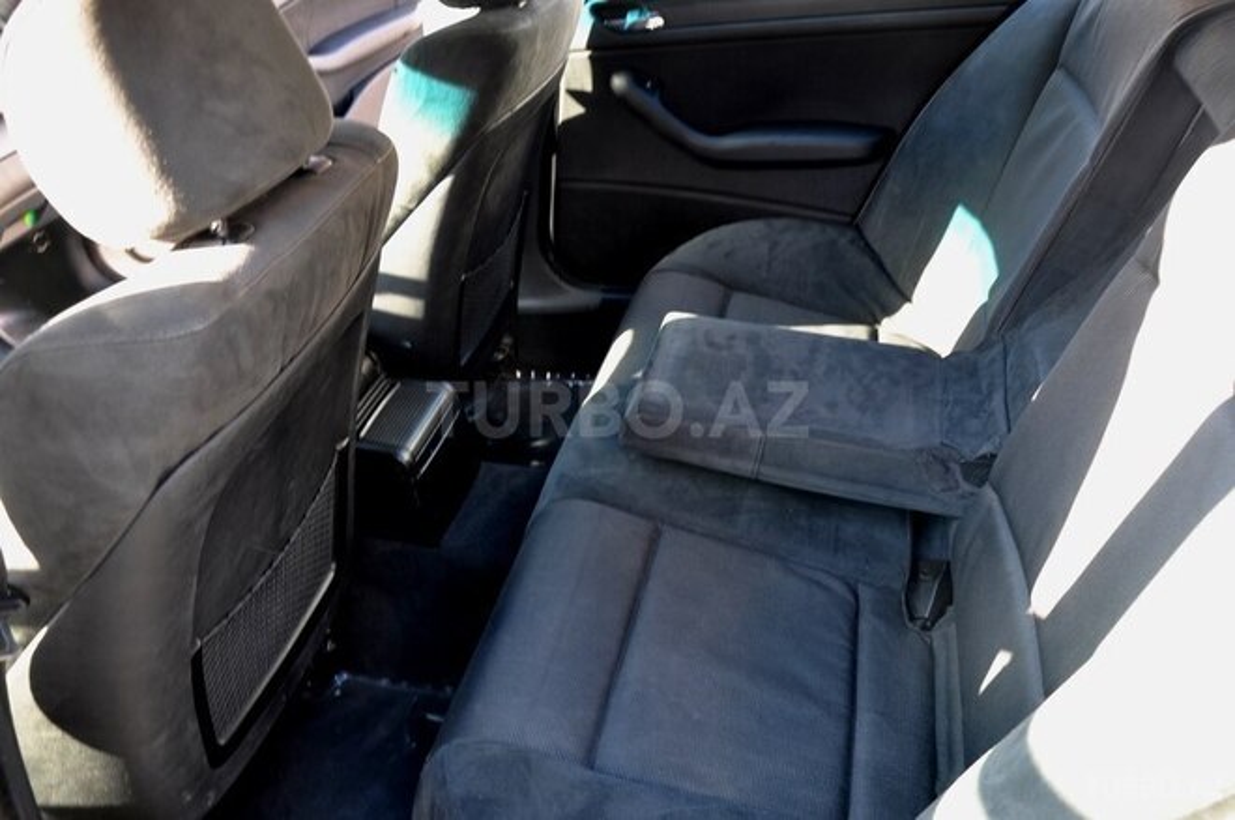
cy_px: 410
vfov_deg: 41.6
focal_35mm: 32
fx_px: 1079
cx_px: 618
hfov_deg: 59.6
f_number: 5.6
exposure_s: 1/8
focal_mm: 21
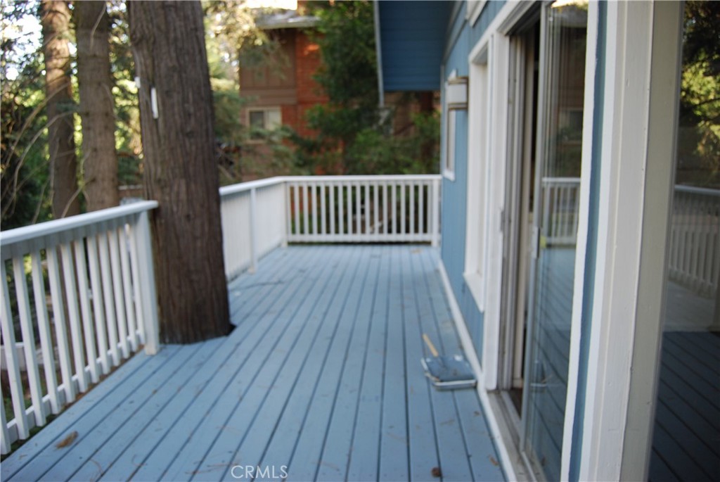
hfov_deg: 67.3
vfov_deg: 48.0
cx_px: 360
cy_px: 241
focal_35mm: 27
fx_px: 541
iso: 200
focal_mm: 18
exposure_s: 1/40
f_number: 3.5
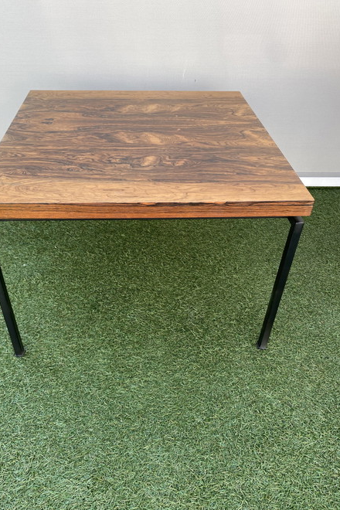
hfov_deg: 46.3
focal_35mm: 28
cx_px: 151
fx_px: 397
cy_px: 258
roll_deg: +0.8
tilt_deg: -35.5
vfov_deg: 65.5
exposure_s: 1/276
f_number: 1.8
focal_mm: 4.25
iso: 32
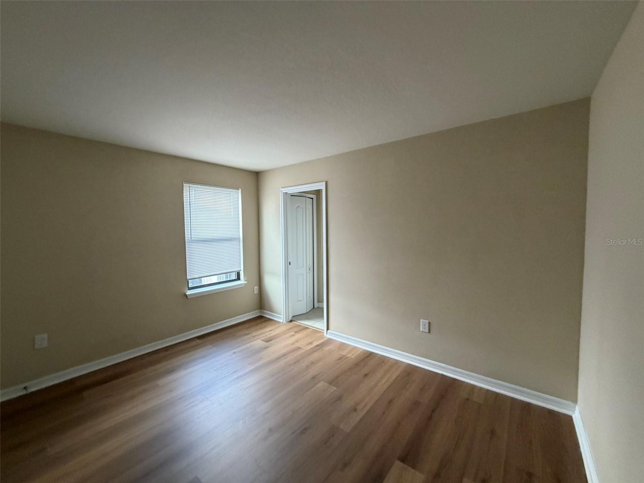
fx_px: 260
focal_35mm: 14
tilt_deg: -2.4
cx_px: 322
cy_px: 242
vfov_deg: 85.7
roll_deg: +1.3
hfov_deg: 102.1
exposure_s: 1/68
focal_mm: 2.22
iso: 320
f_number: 2.2
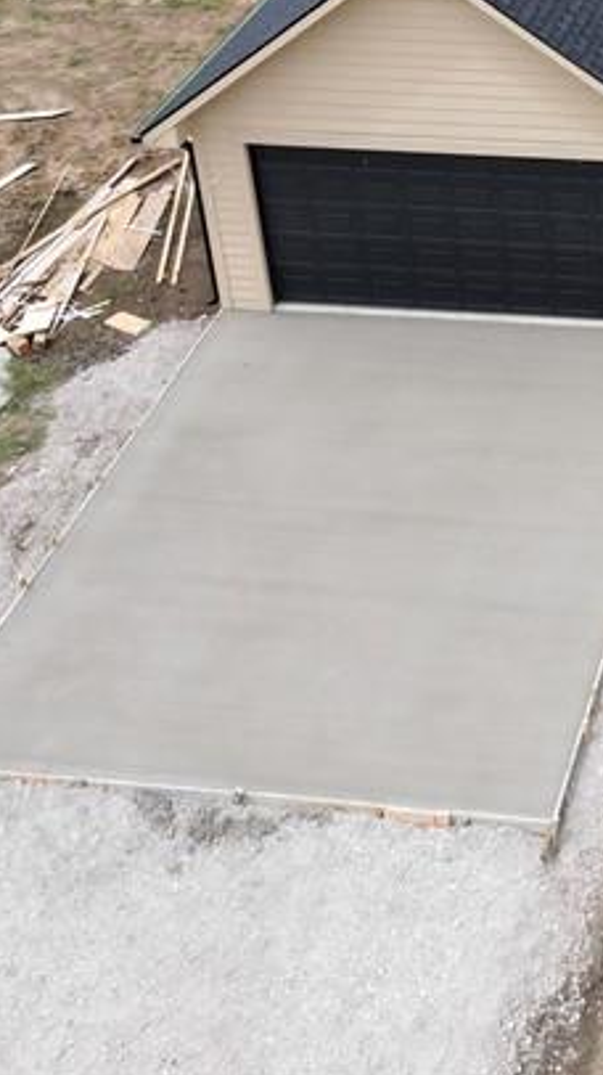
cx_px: 836
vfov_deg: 30.2
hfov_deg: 16.9
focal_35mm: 66
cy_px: 66
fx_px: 1878
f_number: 1.7
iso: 110
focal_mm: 6.72
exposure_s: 1/2000
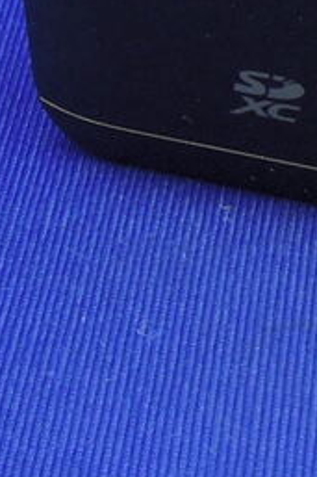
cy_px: -108
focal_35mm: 243
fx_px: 3214
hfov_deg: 5.5
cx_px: 704
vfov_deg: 8.4
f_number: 7.4
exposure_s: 1/1.6
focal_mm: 9
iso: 160
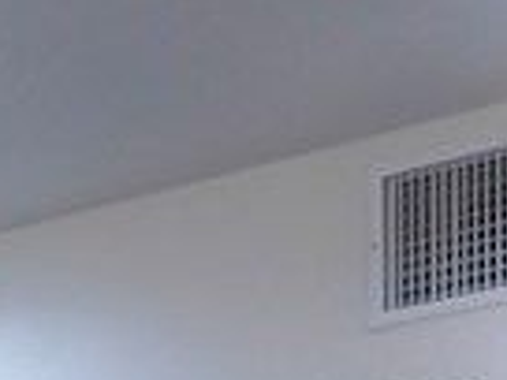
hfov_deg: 10.4
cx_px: -347
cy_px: 939
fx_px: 2651
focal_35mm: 181
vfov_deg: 7.6
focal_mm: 5.24
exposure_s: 1/30
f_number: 1.7
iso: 320
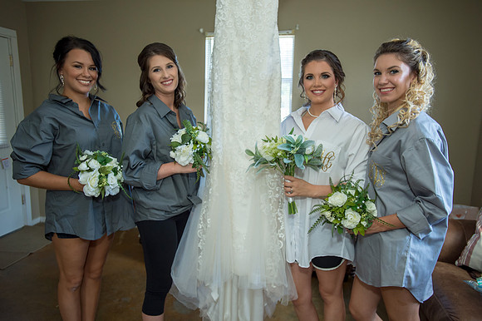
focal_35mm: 26
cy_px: 160
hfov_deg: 69.4
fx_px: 348
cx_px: 241
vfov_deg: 49.5
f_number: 3.2
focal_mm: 26
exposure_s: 1/200
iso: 1250
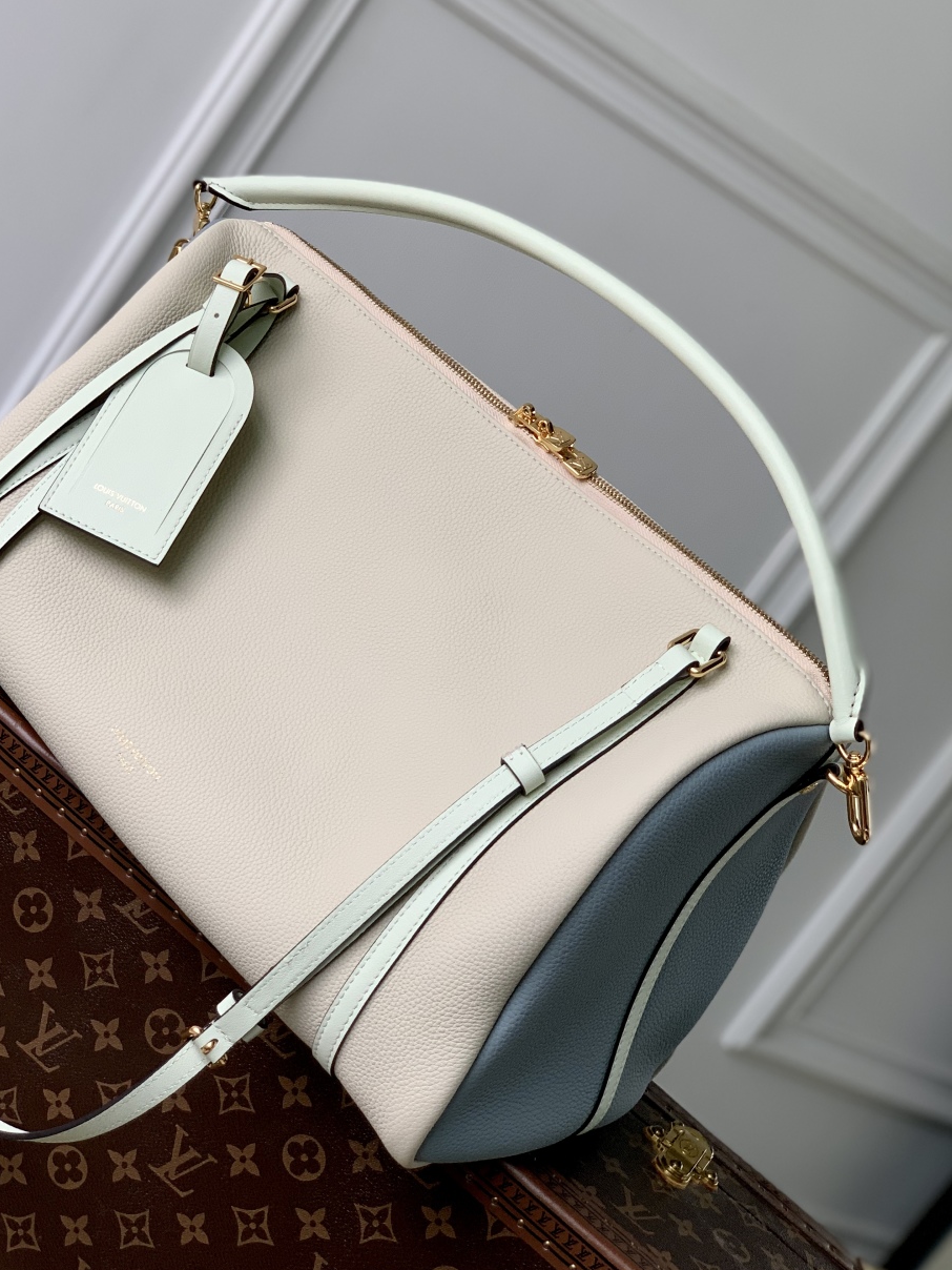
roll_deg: -34.9
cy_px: 521
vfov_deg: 31.1
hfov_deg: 23.6
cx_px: 393
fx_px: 2273
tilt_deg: -11.7
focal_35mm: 62
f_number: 2.4
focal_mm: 6
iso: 50
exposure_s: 1/122
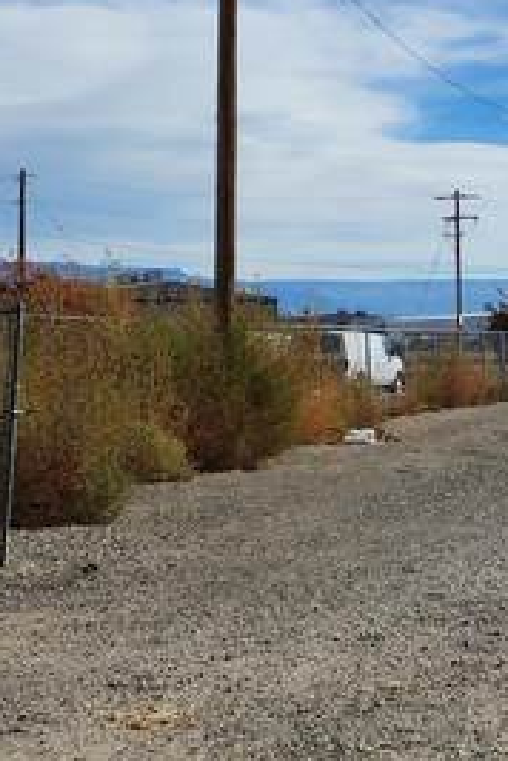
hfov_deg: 14.1
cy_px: 379
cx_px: 908
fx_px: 1820
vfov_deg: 23.6
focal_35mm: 86
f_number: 1.8
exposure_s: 1/2410
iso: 12
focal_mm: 6.4
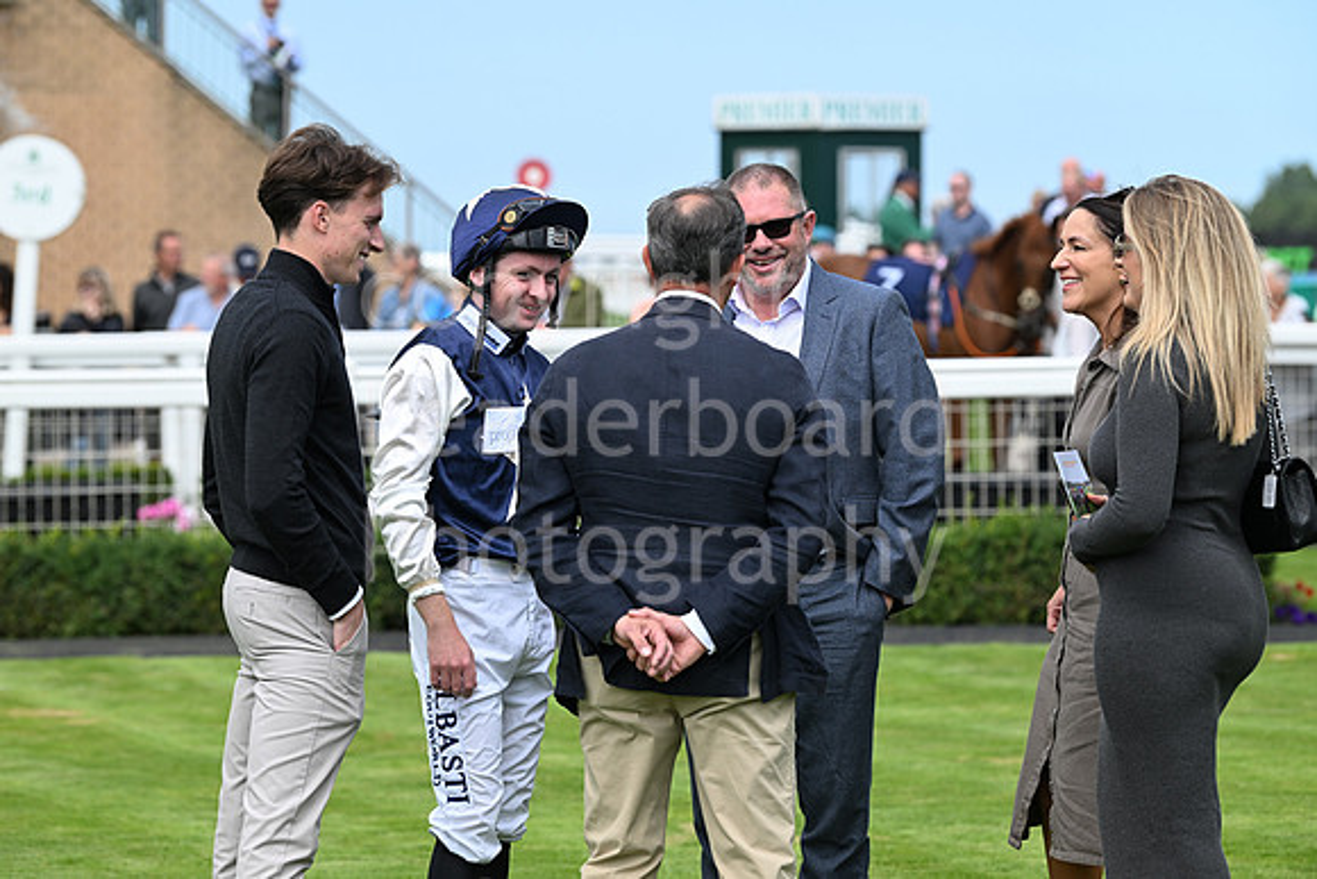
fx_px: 5671
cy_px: 440
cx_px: 658
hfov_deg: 13.2
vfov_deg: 8.9
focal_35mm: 155
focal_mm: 155
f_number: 5
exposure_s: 1/2000
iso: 500
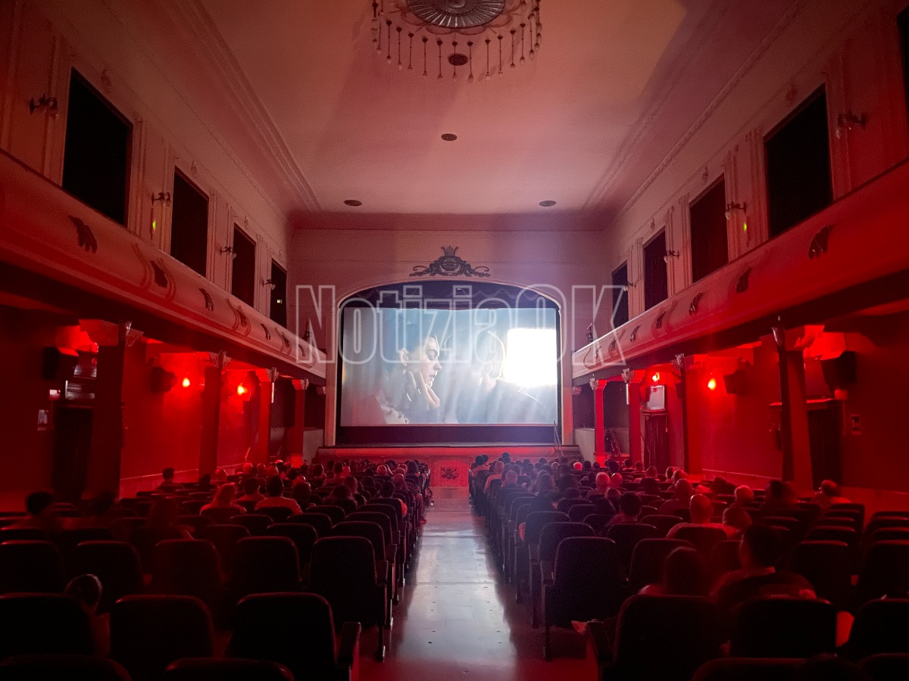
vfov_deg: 53.1
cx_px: 454
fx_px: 683
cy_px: 340
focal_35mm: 26
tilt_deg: +7.9
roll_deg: +0.1
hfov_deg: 67.3
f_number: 1.6
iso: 2500
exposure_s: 1/4
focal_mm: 4.2
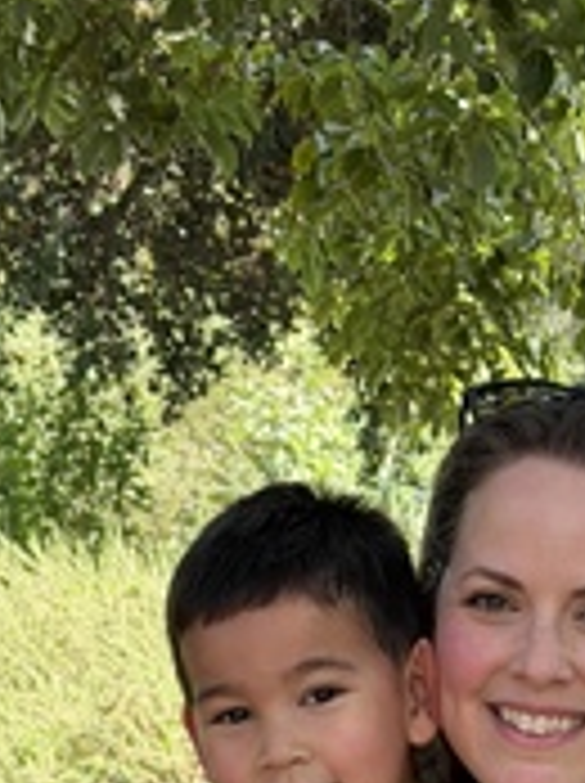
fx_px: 3117
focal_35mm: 138
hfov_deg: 10.7
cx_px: 484
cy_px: 1071
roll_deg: +0.8
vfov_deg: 13.7
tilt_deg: -6.8
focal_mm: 6.76
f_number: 1.78
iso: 64
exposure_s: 1/254
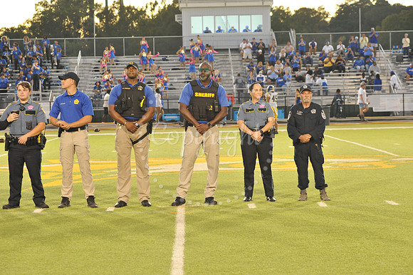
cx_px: 206
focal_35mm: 112
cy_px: 138
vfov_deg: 12.2
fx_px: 1284
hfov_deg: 18.3
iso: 5000
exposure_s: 1/125
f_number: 5.6
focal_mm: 112
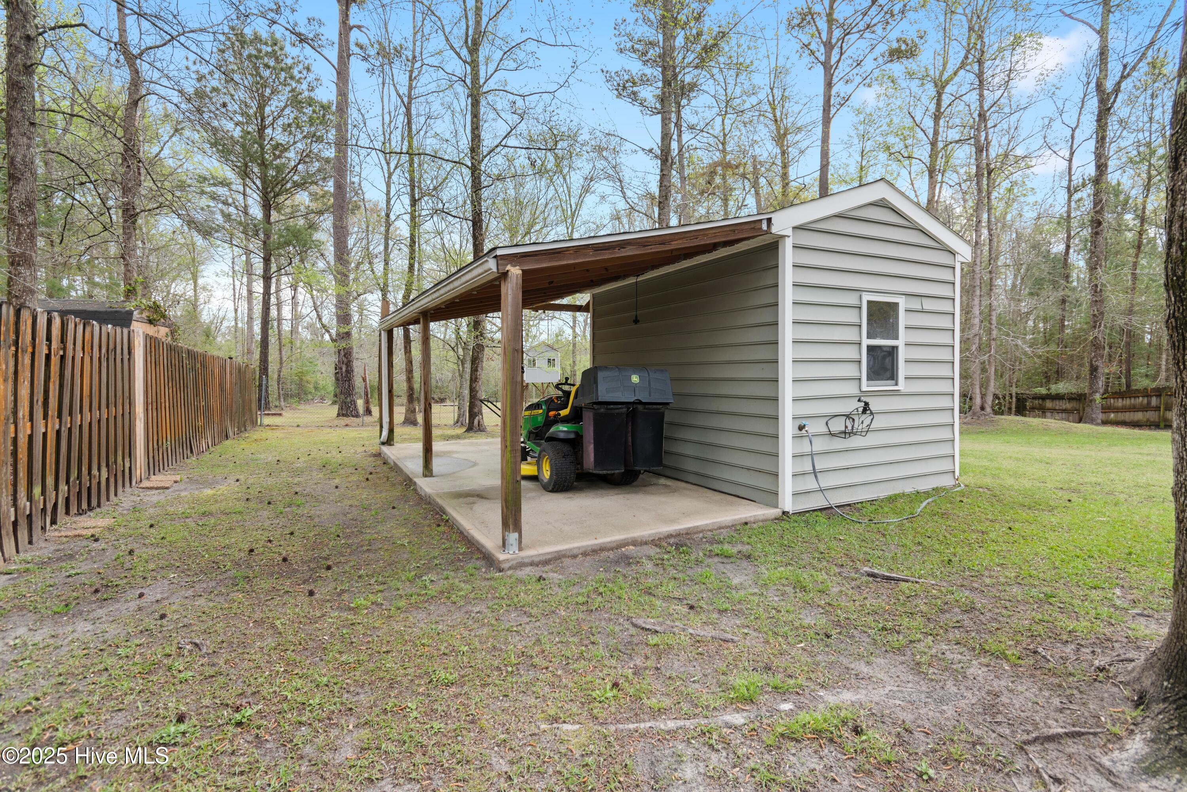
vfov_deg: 73.7
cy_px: 396
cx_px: 594
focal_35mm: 16
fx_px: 528
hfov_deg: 96.7
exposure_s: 1/30
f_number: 4.8
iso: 100
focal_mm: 11
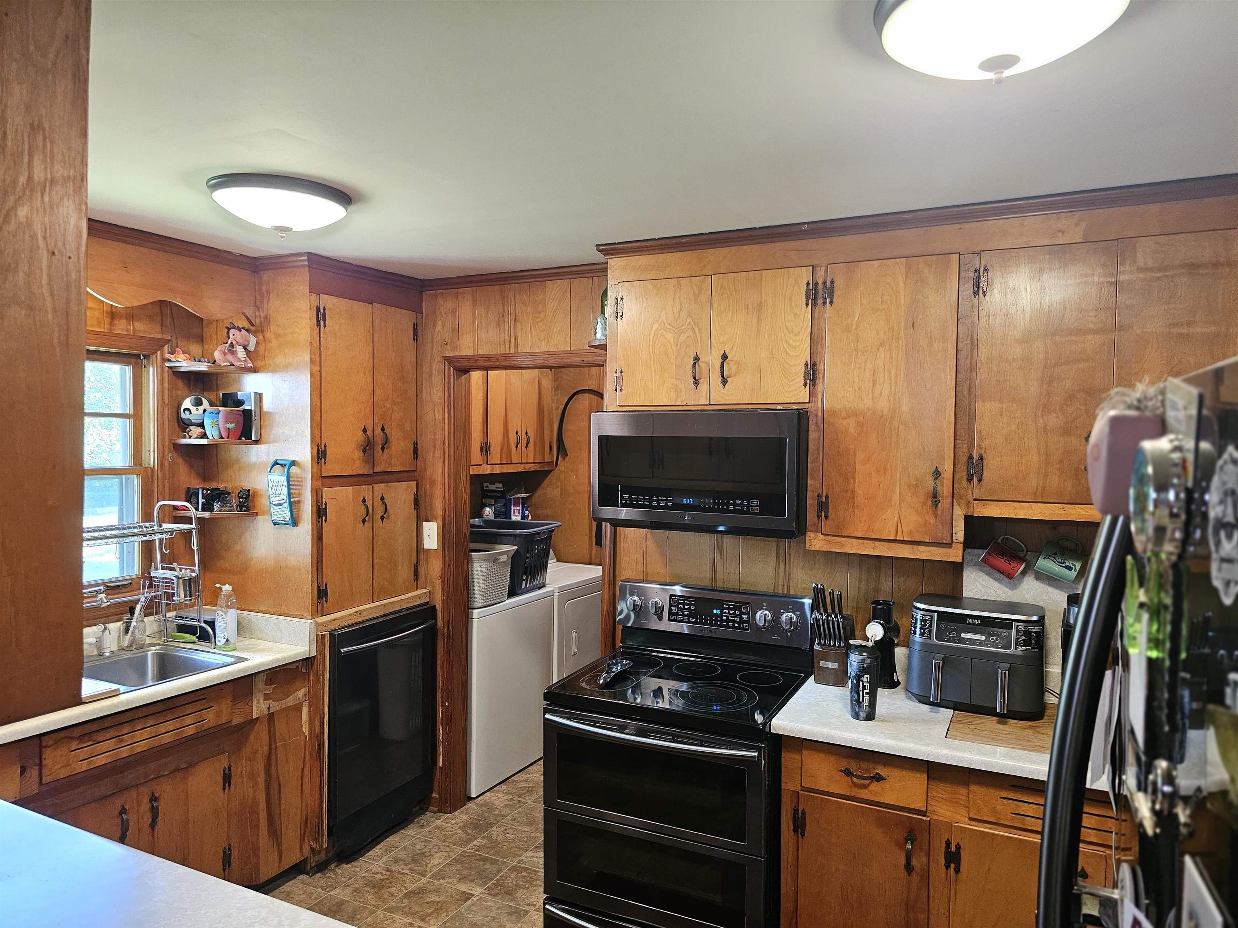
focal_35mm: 23
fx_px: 823
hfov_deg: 73.9
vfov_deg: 58.9
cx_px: 619
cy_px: 464
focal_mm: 6.3
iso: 800
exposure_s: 1/120
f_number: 1.7
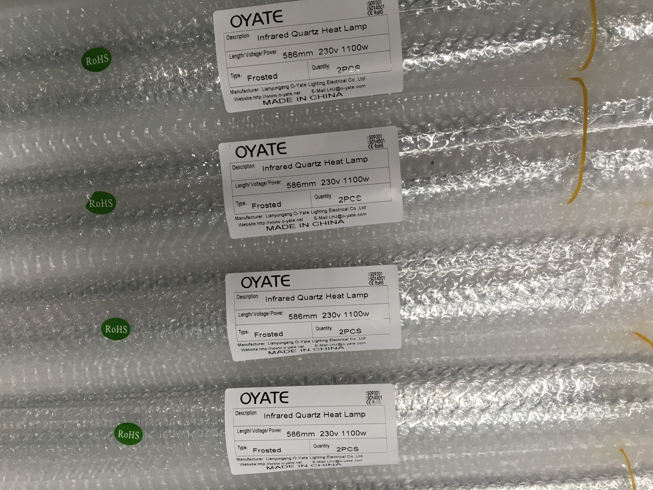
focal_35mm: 29
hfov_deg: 61.7
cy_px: 245
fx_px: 547
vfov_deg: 48.2
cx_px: 326
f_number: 2.2
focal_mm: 4.15
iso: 25
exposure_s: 1/33
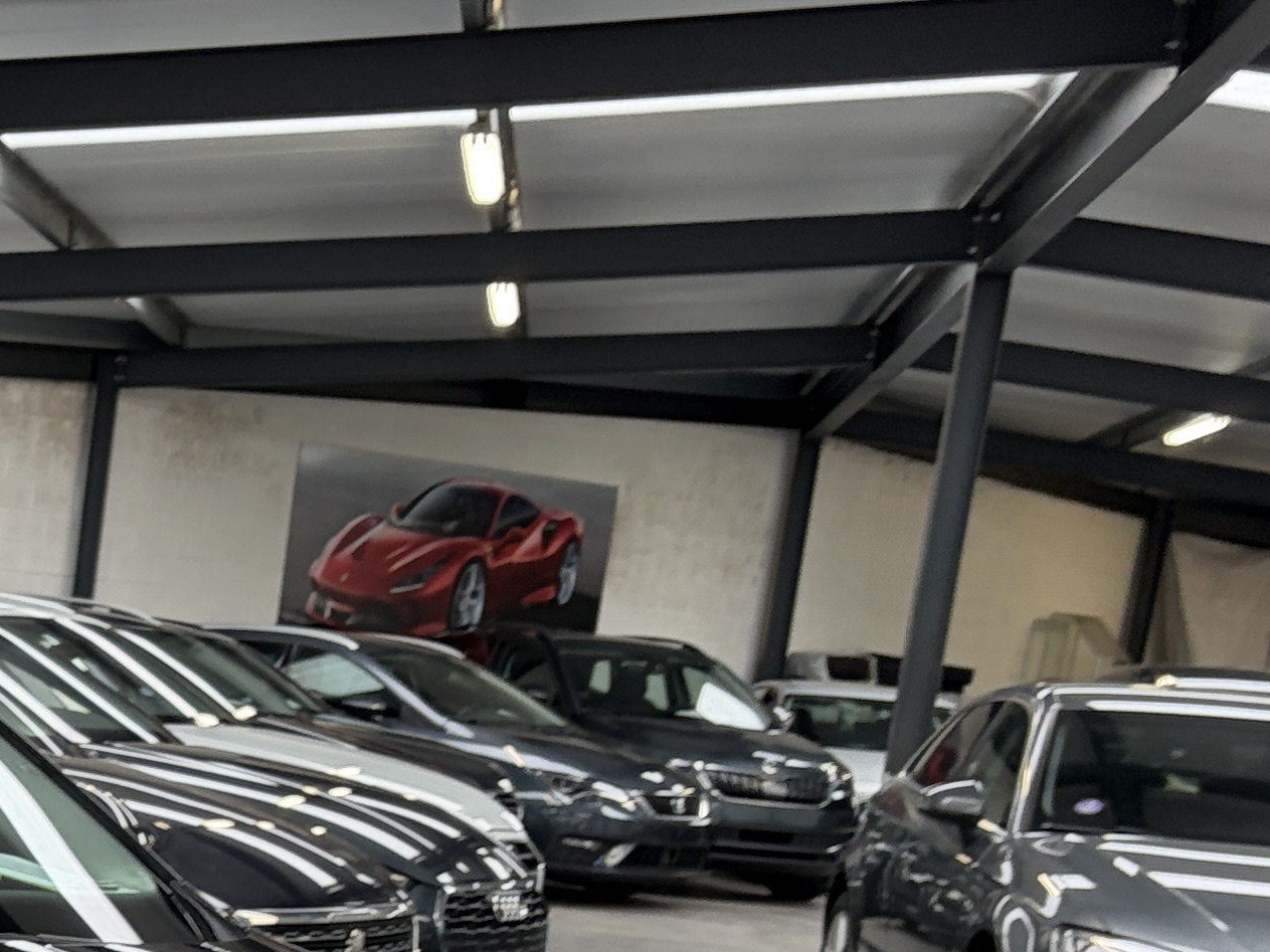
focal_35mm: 83
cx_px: -351
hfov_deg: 21.5
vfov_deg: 16.8
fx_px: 3045
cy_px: 1211
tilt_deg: -1.5
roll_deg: -5.6
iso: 100
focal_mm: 5.96
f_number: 1.6
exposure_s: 1/100
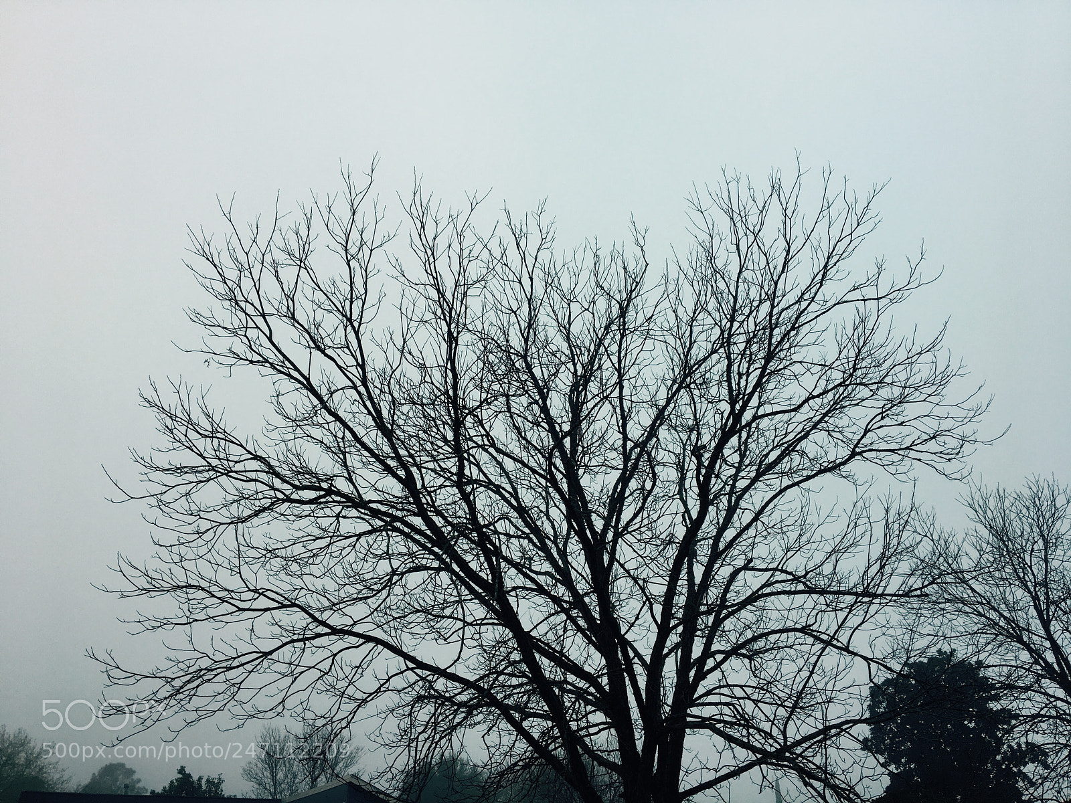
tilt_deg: +28.5
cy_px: 402
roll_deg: +0.5
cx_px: 536
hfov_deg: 61.7
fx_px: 897
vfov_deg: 48.2
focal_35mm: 29
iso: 32
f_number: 2.2
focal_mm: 4.15
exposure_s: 1/120
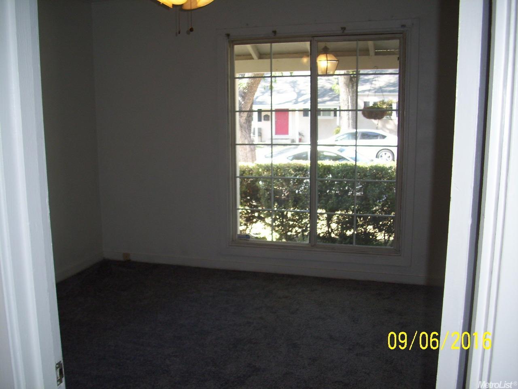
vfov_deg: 41.8
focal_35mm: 34
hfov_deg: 54.0
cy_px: 194
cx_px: 259
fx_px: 509
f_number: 2.9
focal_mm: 5.7
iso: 80
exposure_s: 1/40
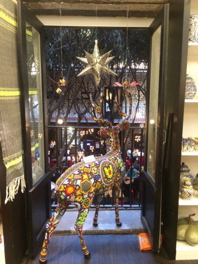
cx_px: 99
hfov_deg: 48.2
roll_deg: +1.1
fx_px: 221
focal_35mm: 29
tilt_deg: -9.7
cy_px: 132
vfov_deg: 61.7
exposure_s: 1/30
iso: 250
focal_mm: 4.15
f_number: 2.2
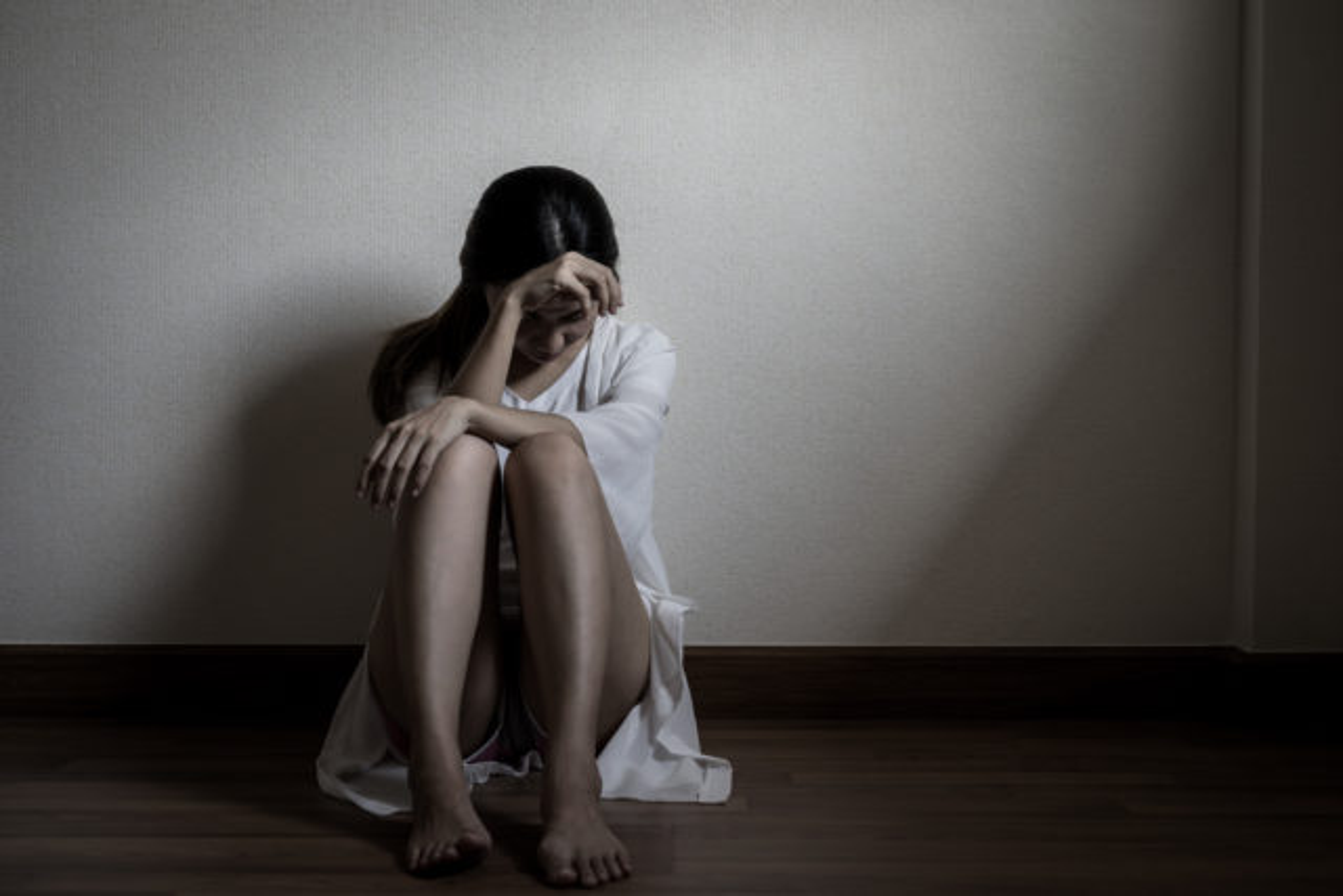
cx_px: 672
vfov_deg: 27.0
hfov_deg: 39.6
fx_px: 1866
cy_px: 448
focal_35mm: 50
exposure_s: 1/100
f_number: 4
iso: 200
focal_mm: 50
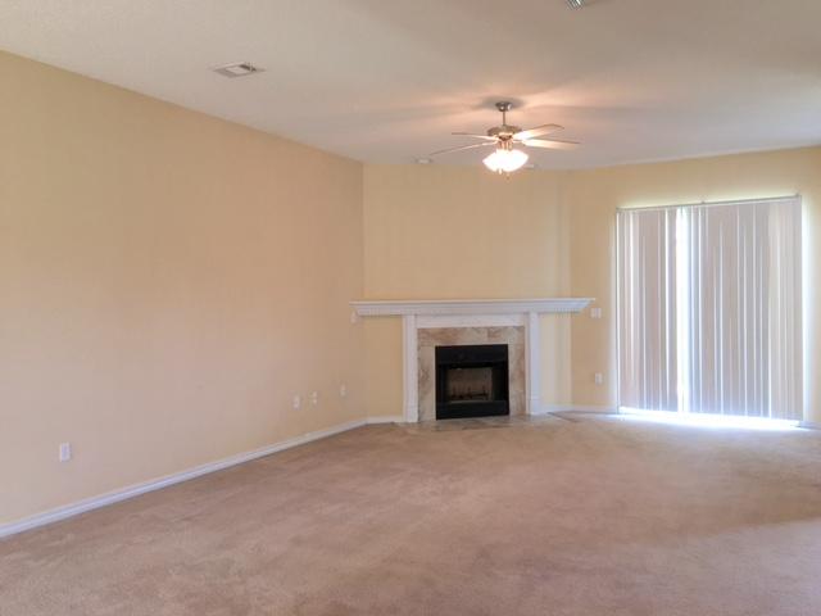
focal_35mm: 29
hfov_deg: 61.7
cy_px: 308
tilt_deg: -0.1
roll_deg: +0.4
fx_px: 688
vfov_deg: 48.2
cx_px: 410
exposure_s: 1/30
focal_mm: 4.15
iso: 32
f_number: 2.2
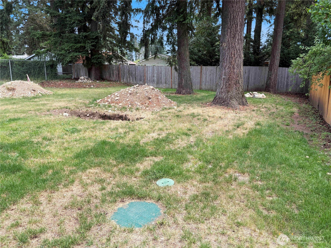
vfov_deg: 53.1
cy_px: 124
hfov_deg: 67.3
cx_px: 166
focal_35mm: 26
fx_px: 249
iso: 50
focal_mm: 5.96
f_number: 1.6
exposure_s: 1/548
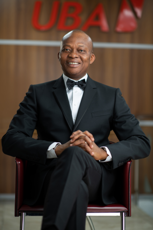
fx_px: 542
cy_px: 115
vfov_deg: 23.9
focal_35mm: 85
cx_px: 76
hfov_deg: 16.1
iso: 100
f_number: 2
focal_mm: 85
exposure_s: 1/90
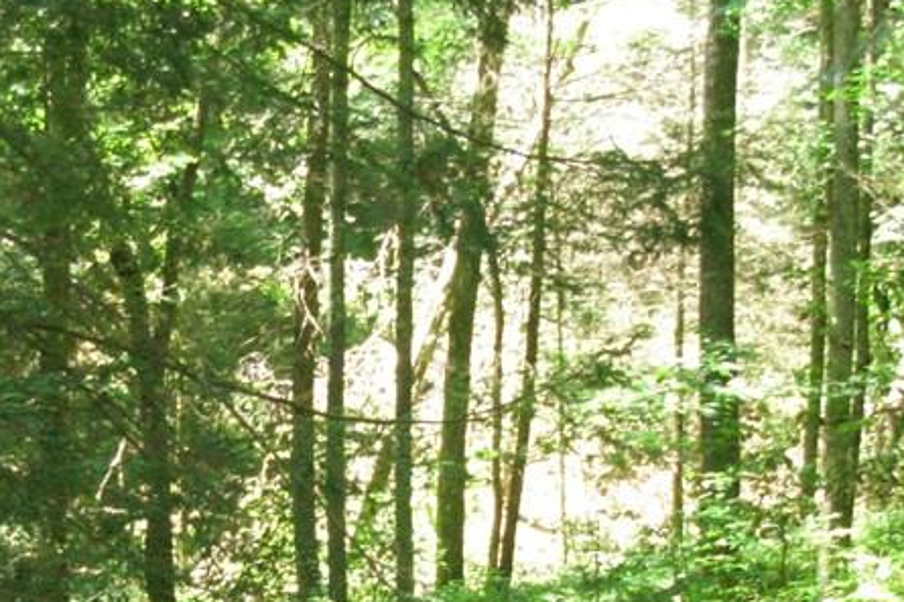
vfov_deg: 14.7
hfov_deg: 22.2
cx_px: 242
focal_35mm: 91
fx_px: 2283
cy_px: 626
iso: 400
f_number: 2.9
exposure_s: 1/114
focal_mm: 6.3
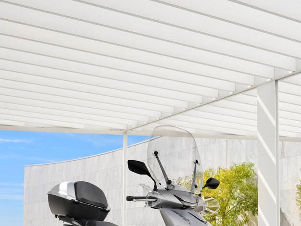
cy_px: 204
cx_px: 262
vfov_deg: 20.9
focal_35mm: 69
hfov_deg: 27.3
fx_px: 600
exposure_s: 1/50
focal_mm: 45
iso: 250
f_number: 11
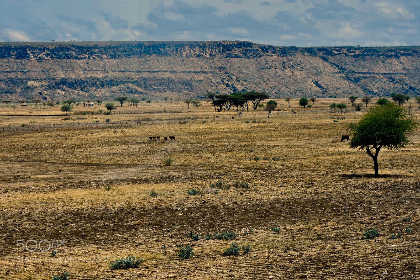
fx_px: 1225
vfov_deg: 13.0
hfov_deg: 19.5
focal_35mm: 105
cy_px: 140
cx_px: 210
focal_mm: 70
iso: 450
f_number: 8
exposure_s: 1/1000
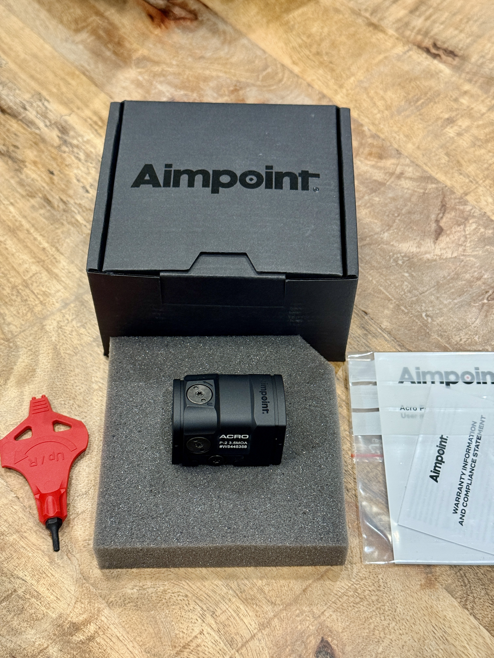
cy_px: 329
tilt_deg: -56.9
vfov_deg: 39.7
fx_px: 913
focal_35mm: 48
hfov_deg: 30.3
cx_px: 247
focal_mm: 6.76
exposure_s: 1/40
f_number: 1.78
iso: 250
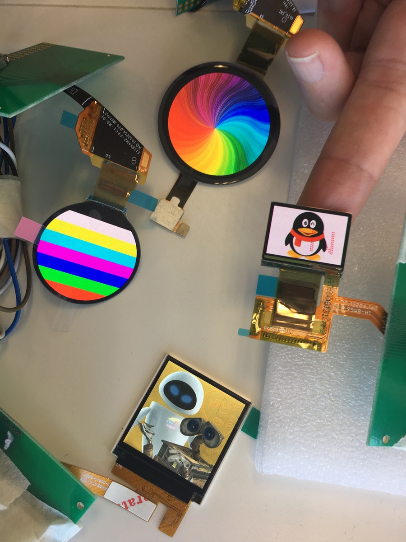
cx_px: 203
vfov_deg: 61.7
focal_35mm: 29
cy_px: 271
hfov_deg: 48.2
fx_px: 454
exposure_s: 1/50
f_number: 2.2
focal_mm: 4.15
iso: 25
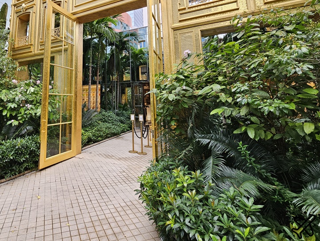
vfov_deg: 69.4
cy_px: 79
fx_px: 166
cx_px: 101
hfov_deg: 84.0
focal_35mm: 18
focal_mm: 2.2
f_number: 2.2
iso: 50
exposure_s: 1/131
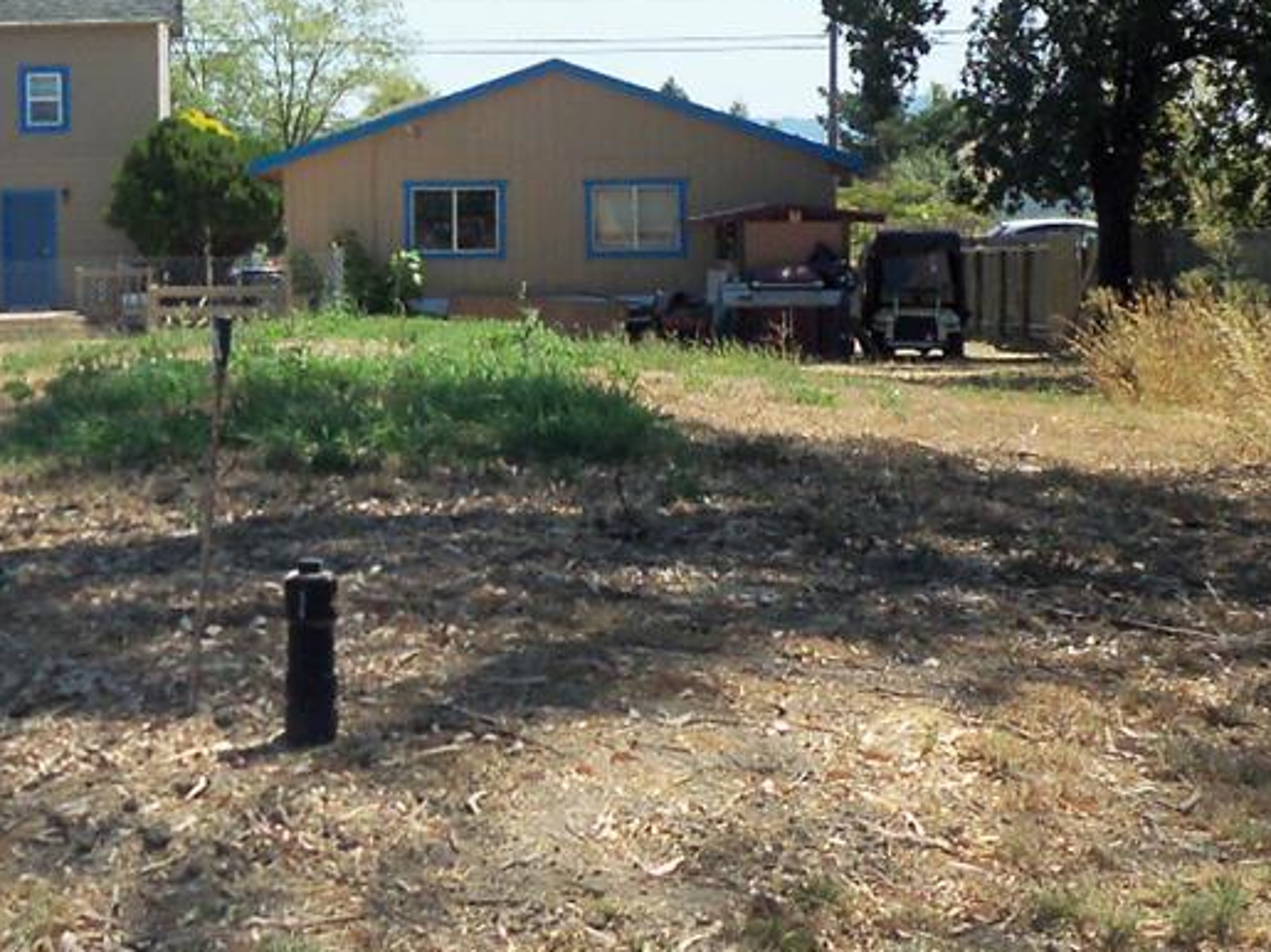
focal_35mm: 99
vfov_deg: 14.9
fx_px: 3634
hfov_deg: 19.6
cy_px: 303
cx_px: 225
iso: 80
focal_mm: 5.7
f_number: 2.9
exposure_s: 1/640
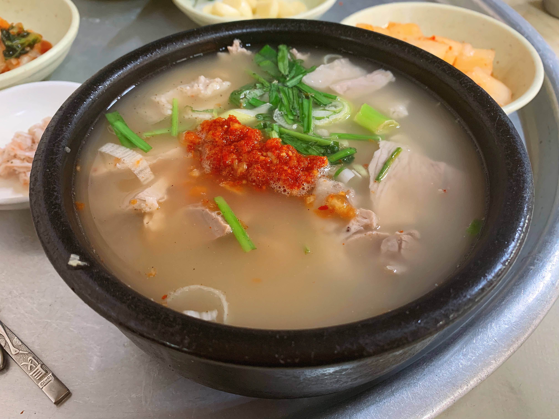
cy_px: 210
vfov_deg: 53.1
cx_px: 280
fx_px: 420
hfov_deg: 67.3
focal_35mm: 26
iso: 320
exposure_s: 1/60
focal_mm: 4.25
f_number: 1.8
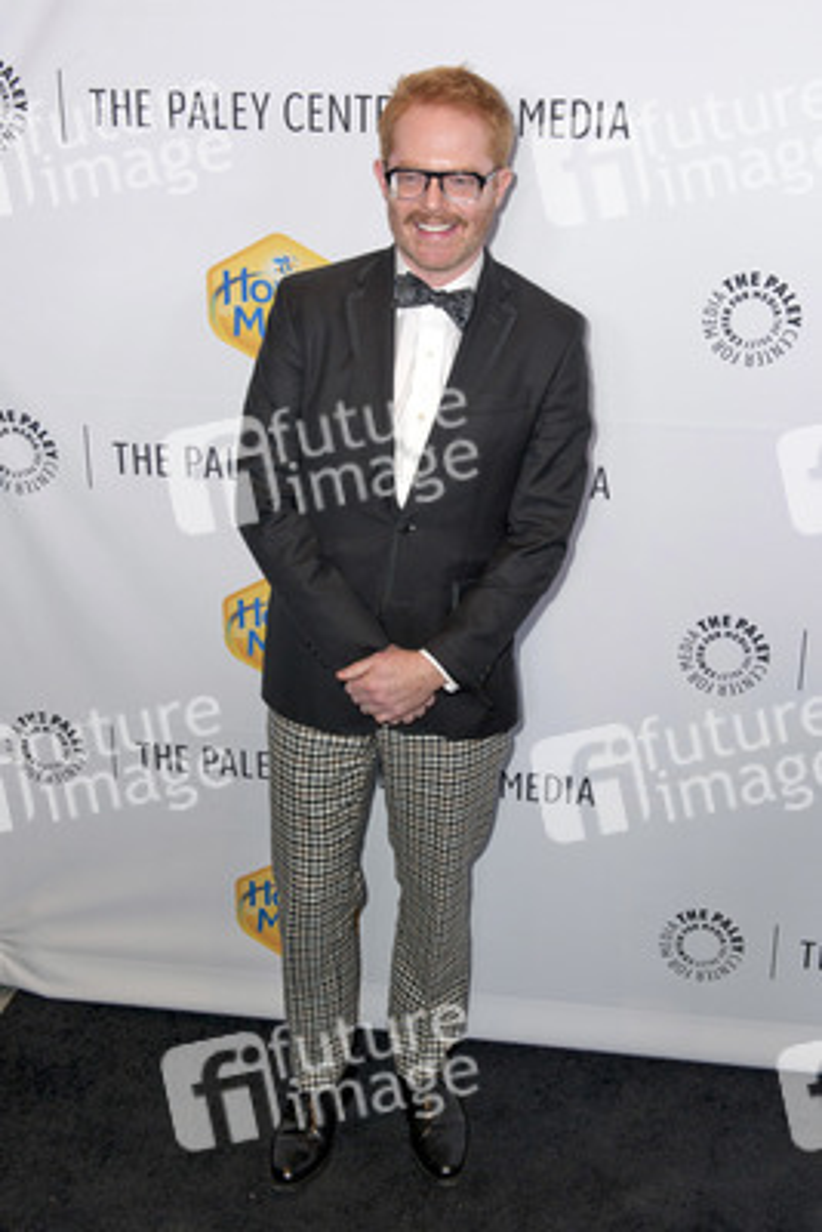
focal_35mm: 34
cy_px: 616
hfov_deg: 38.9
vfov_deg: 55.8
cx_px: 411
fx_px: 1163
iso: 500
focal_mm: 34
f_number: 4.5
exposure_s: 1/400
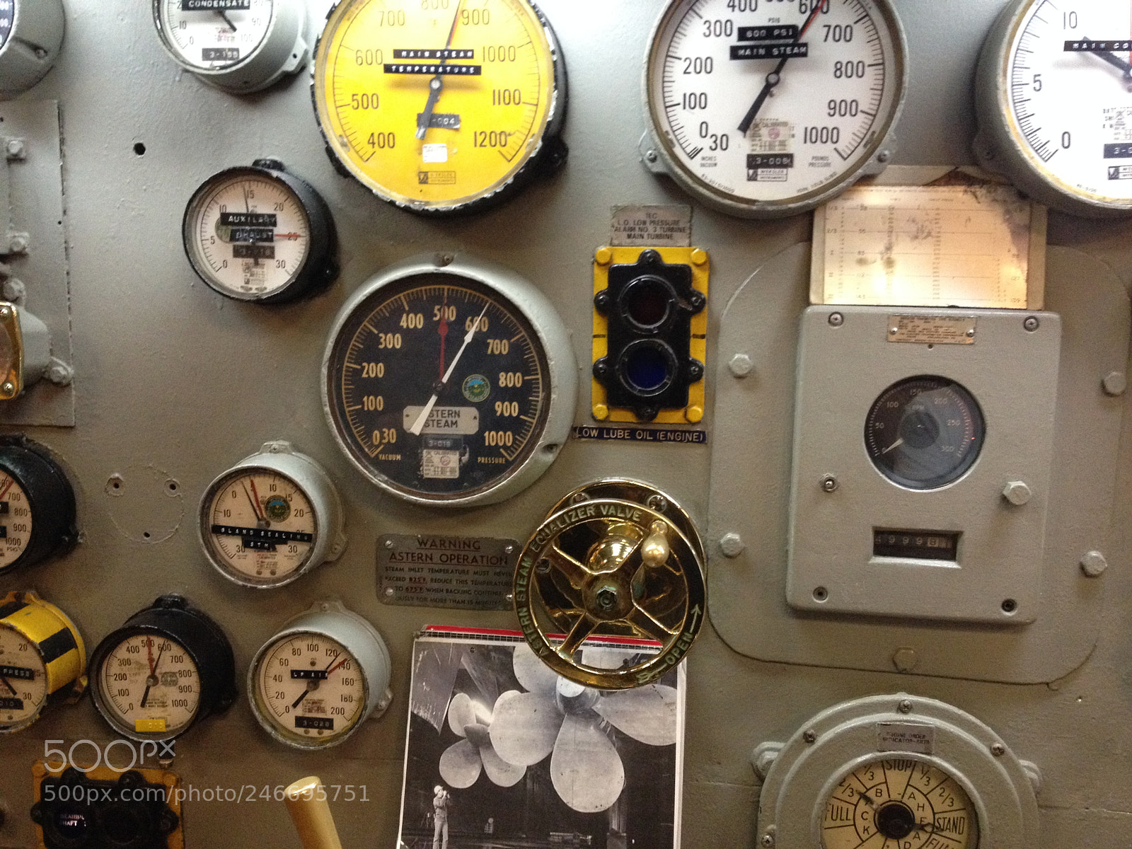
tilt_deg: -10.3
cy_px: 424
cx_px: 566
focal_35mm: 35
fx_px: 1145
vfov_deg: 40.7
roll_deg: -1.1
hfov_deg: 52.6
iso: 320
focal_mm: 4.28
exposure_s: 1/20
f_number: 2.4
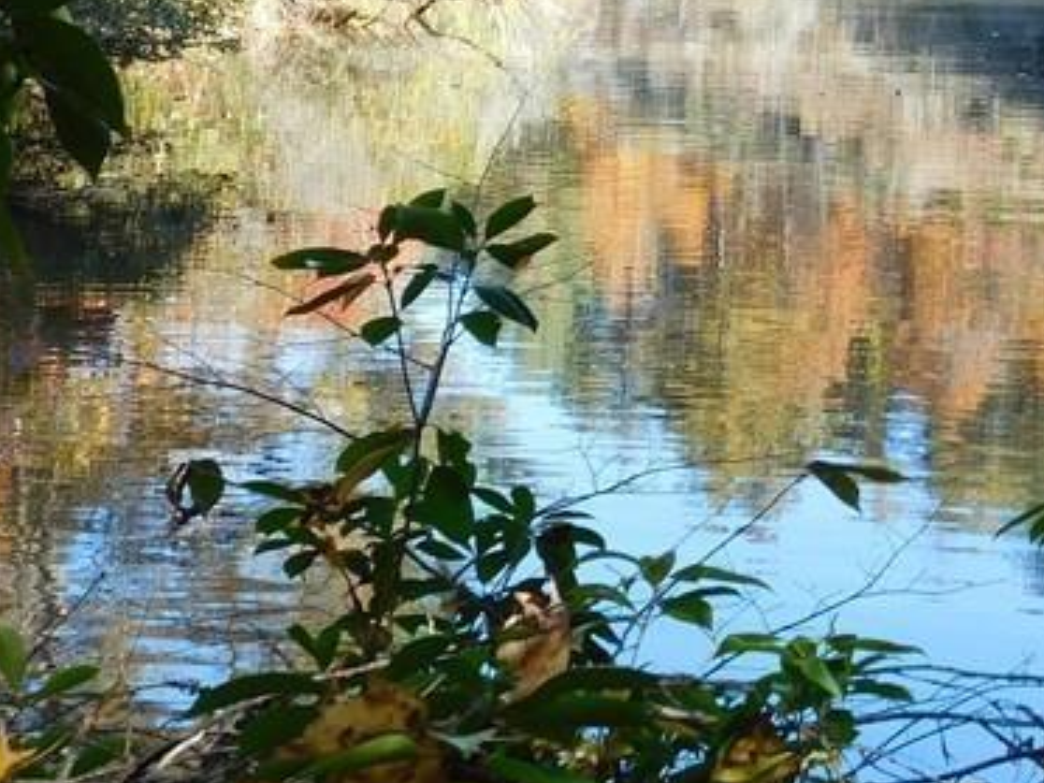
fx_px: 2986
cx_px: 954
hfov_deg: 19.4
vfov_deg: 14.5
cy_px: -107
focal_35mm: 99
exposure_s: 1/125
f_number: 3.5
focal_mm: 6.3
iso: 125
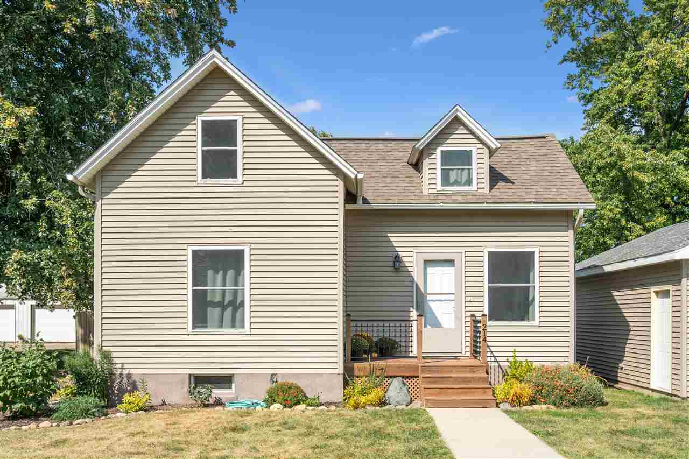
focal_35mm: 32
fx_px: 612
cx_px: 344
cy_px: 230
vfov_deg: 41.1
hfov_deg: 58.7
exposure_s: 1/2000
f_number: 9
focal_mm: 32
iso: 400
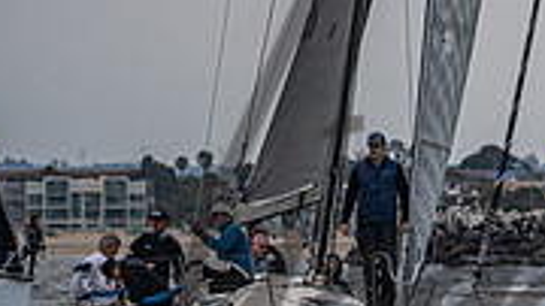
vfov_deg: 3.1
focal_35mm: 397
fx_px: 5734
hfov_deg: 5.4
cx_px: 993
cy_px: 344
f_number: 5.6
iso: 400
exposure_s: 1/2000
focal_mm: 100
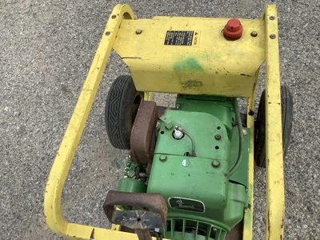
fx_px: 287
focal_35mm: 31
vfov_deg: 45.4
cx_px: 160
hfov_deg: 58.4
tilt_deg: -68.5
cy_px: 120
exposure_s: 1/344
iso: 25
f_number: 2.4
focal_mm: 3.3
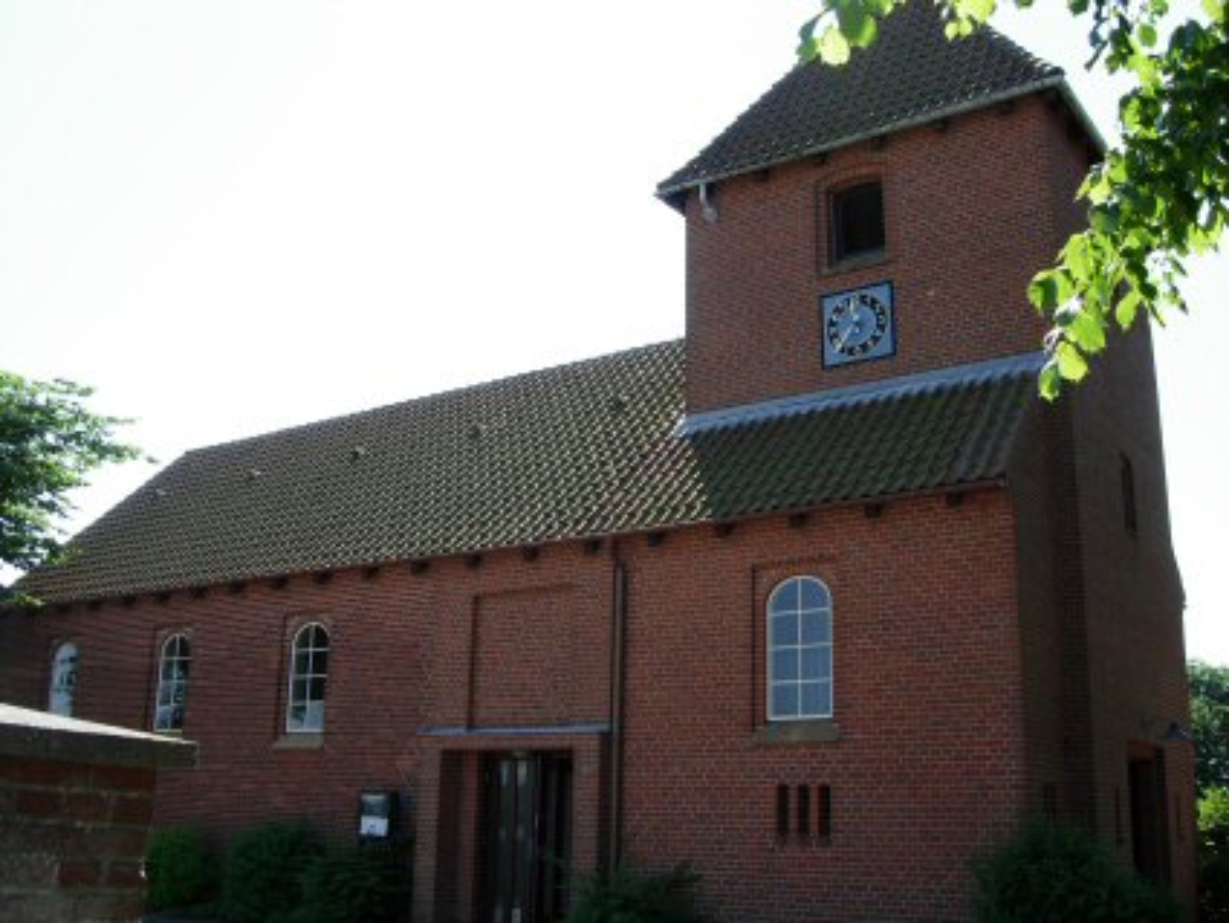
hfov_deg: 51.3
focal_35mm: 36
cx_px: 614
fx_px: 1278
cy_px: 462
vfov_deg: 39.7
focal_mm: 7.5
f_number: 4.8
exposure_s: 1/209
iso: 50
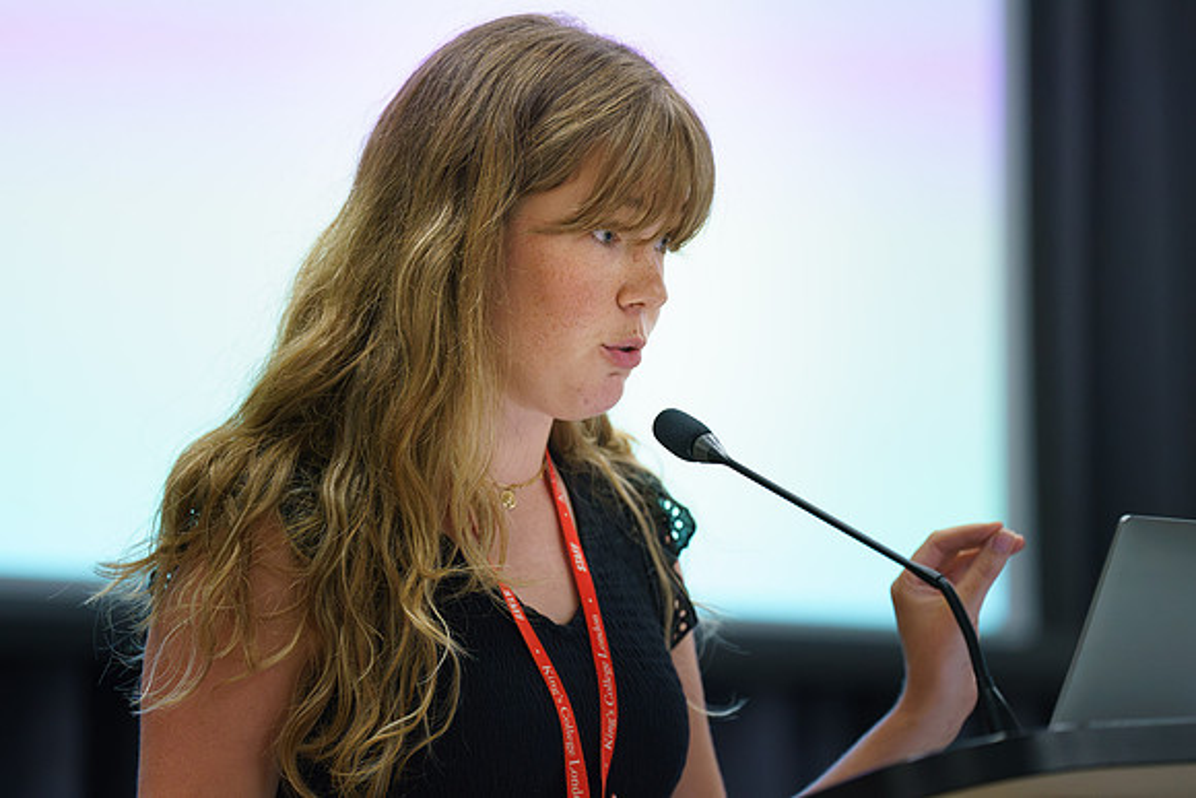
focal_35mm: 168
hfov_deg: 12.3
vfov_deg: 8.2
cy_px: 427
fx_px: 5572
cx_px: 544
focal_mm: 135
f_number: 2.8
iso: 4000
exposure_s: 1/250
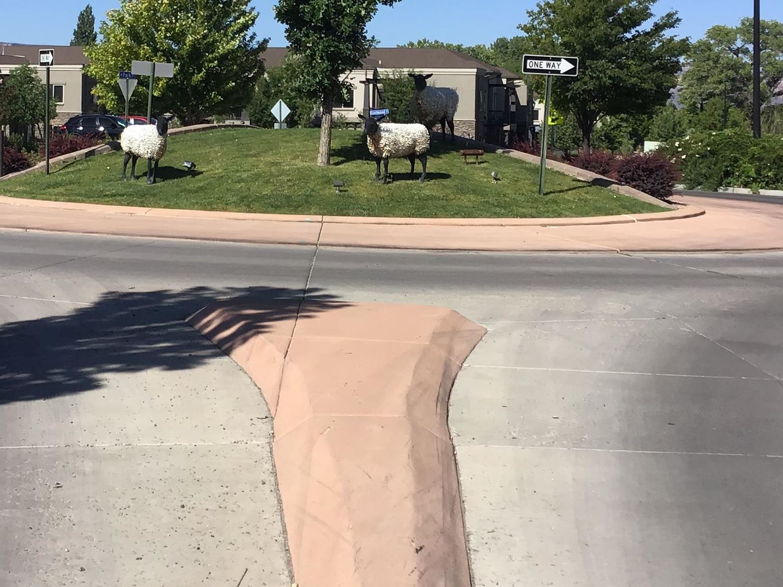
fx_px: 1425
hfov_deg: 30.6
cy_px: 138
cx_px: 300
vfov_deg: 23.0
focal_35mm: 63
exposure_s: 1/1664
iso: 25
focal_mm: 3.3
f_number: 2.4
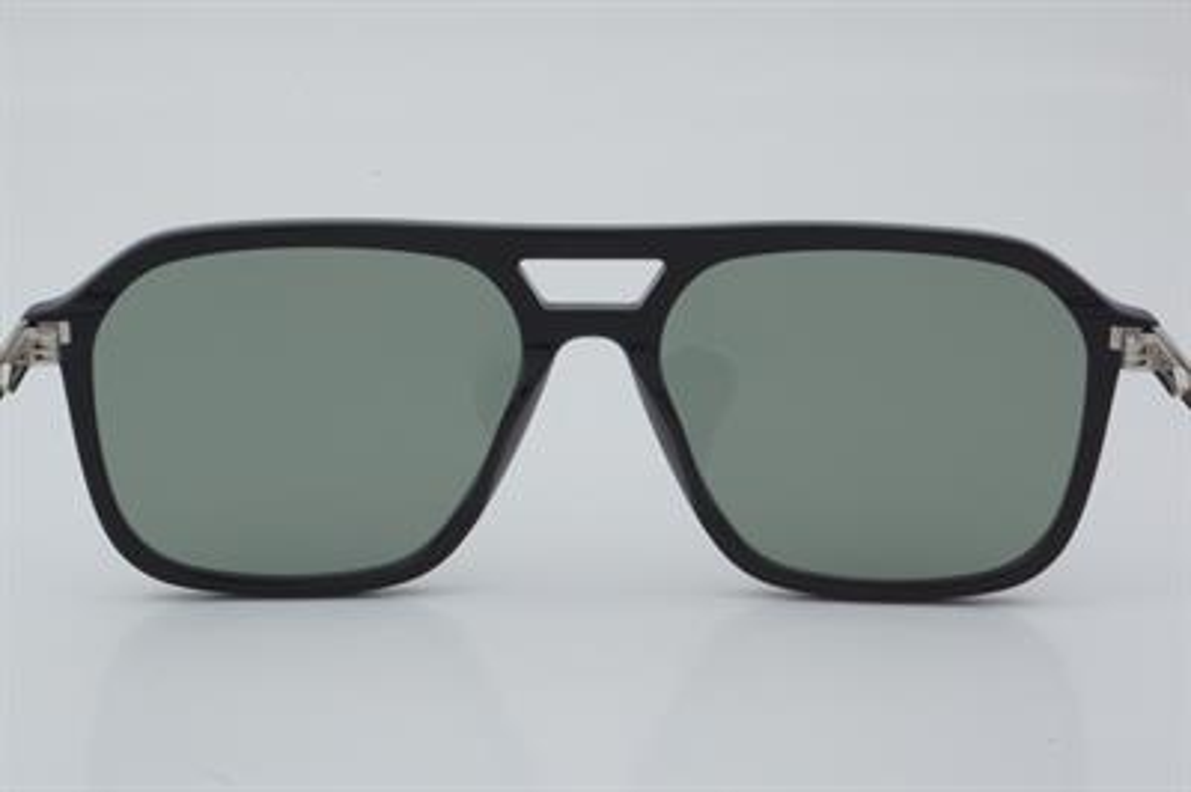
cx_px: 596
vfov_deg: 18.2
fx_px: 2479
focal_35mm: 75
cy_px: 396
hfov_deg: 27.0
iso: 100
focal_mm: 50
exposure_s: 1/3
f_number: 32
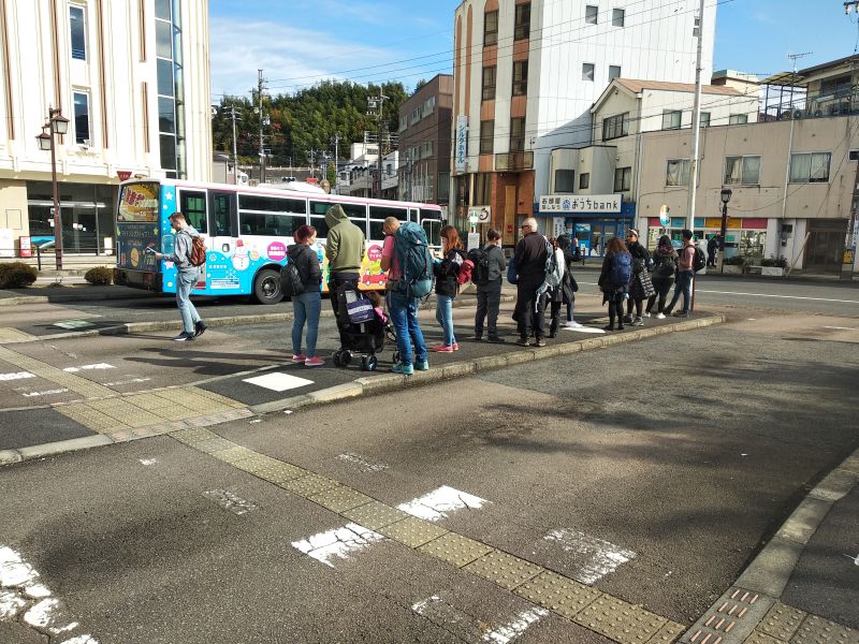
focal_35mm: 26
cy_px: 322
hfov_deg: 67.3
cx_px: 430
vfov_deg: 53.1
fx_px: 645
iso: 100
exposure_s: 1/714
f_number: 2.2
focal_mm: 3.81
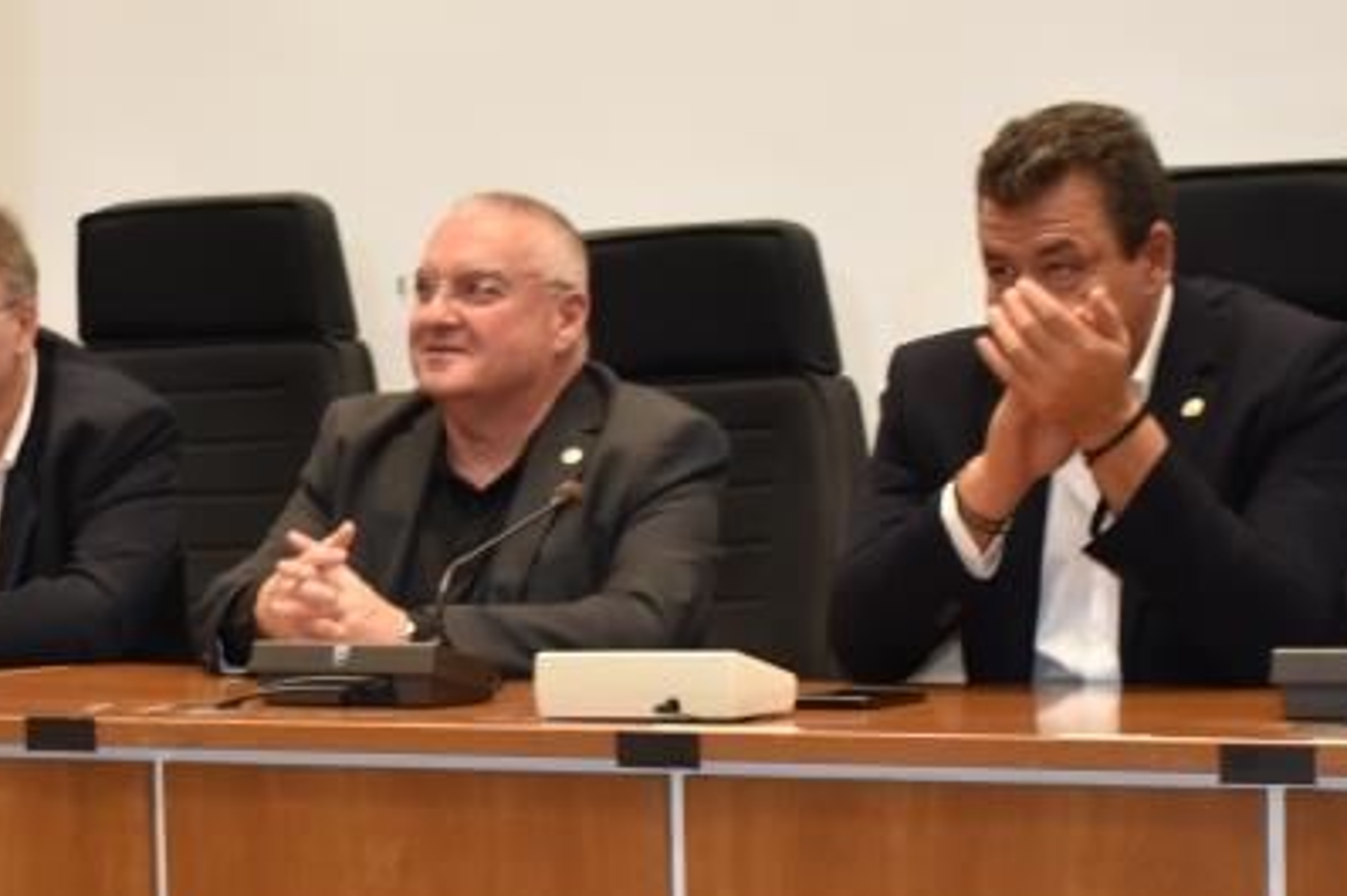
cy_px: 637
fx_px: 3900
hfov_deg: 19.4
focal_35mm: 104
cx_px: 311
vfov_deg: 13.1
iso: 900
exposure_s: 1/125
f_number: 4
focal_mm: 27
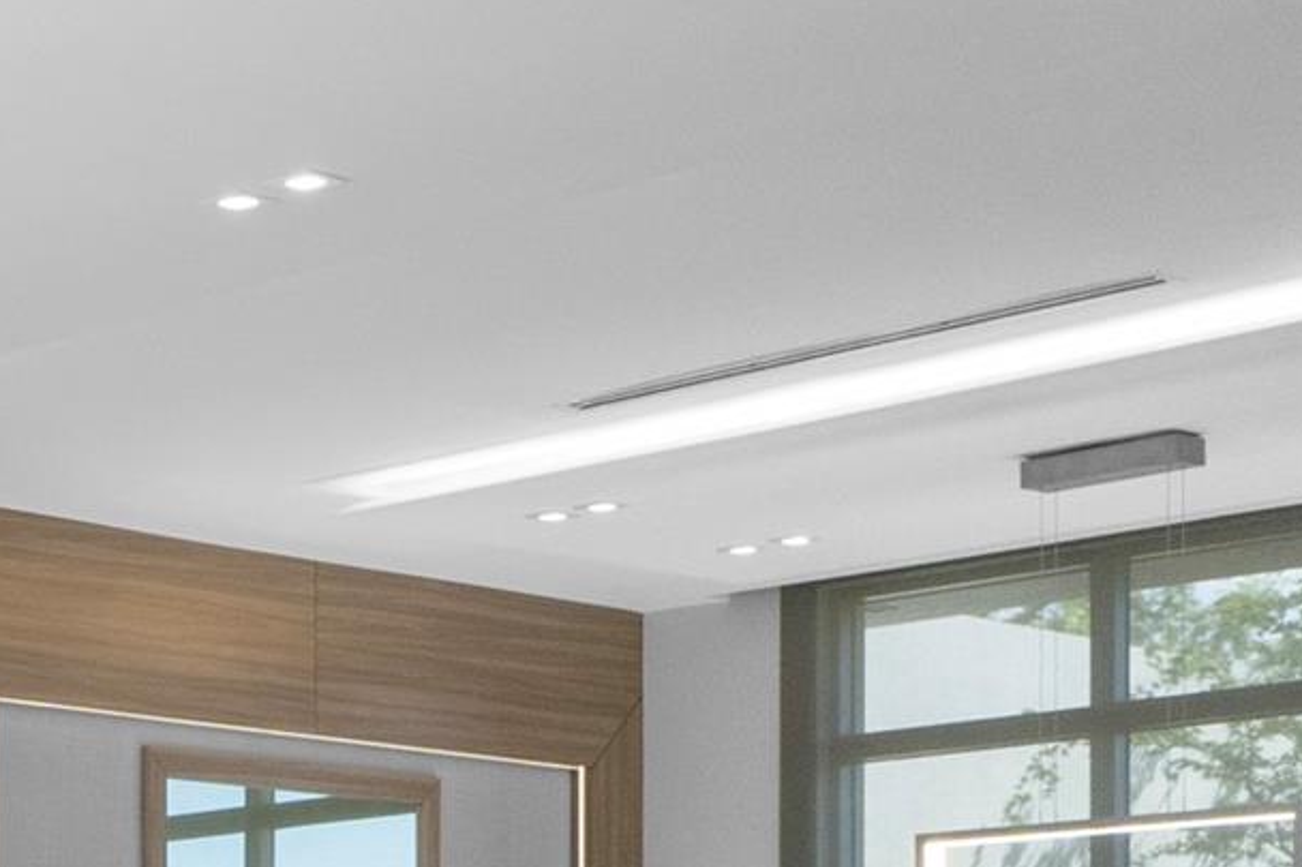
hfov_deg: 19.3
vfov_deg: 12.9
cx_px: -161
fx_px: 3652
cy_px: 1247
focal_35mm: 101
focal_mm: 20
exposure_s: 1/2
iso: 800
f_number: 13
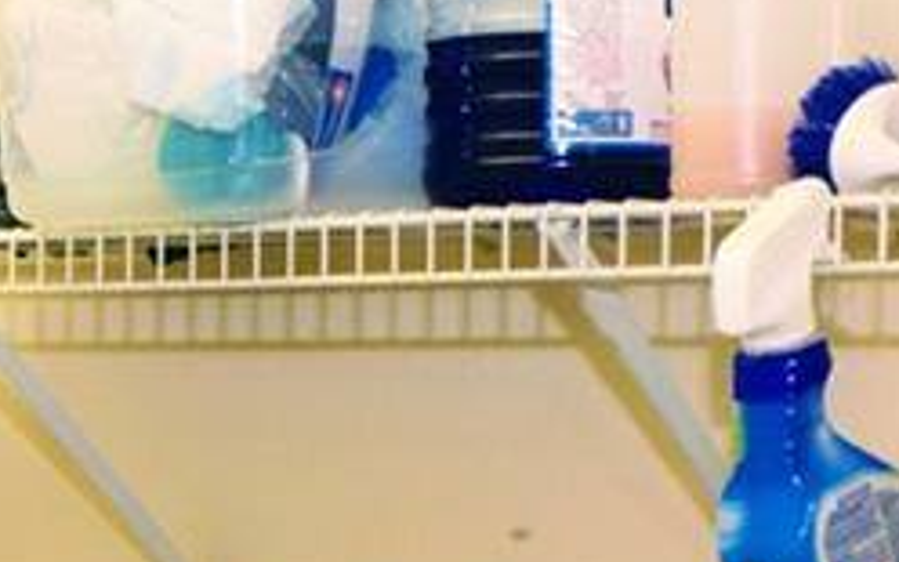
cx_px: -410
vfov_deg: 7.6
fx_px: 4168
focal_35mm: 170
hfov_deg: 11.8
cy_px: 863
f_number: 5.6
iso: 800
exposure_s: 1/125
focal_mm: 27
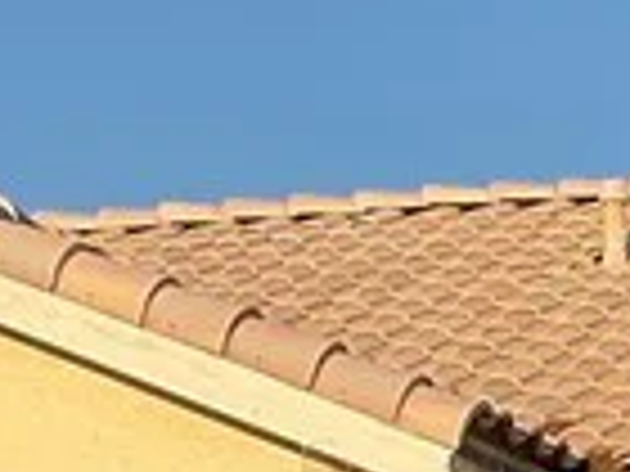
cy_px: 962
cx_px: 531
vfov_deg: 6.8
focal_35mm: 212
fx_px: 3858
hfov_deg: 9.3
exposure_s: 1/1377
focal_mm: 3
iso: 16
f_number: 1.8
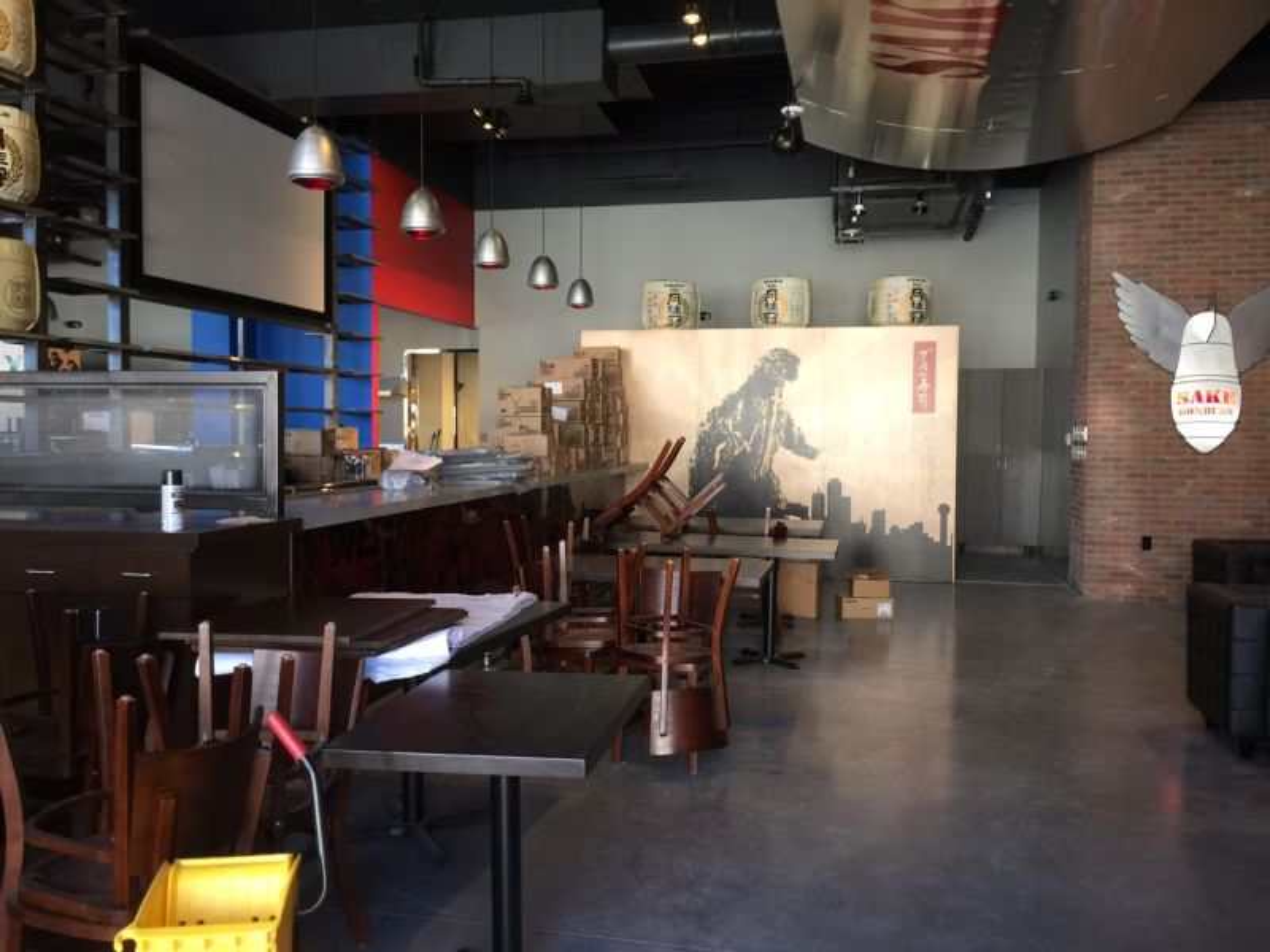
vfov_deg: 48.2
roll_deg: +0.1
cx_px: 635
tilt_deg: -1.3
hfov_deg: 61.7
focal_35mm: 29
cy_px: 476
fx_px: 1064
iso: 32
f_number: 2.2
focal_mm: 4.15
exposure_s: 1/15
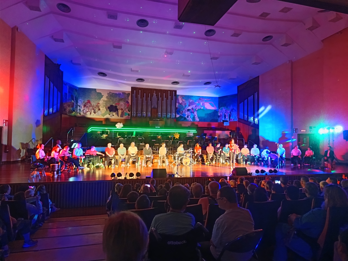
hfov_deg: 71.6
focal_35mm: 24
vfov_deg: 56.8
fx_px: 241
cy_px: 130
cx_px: 174
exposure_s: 1/16.7
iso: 3412
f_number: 1.7
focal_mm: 5.31
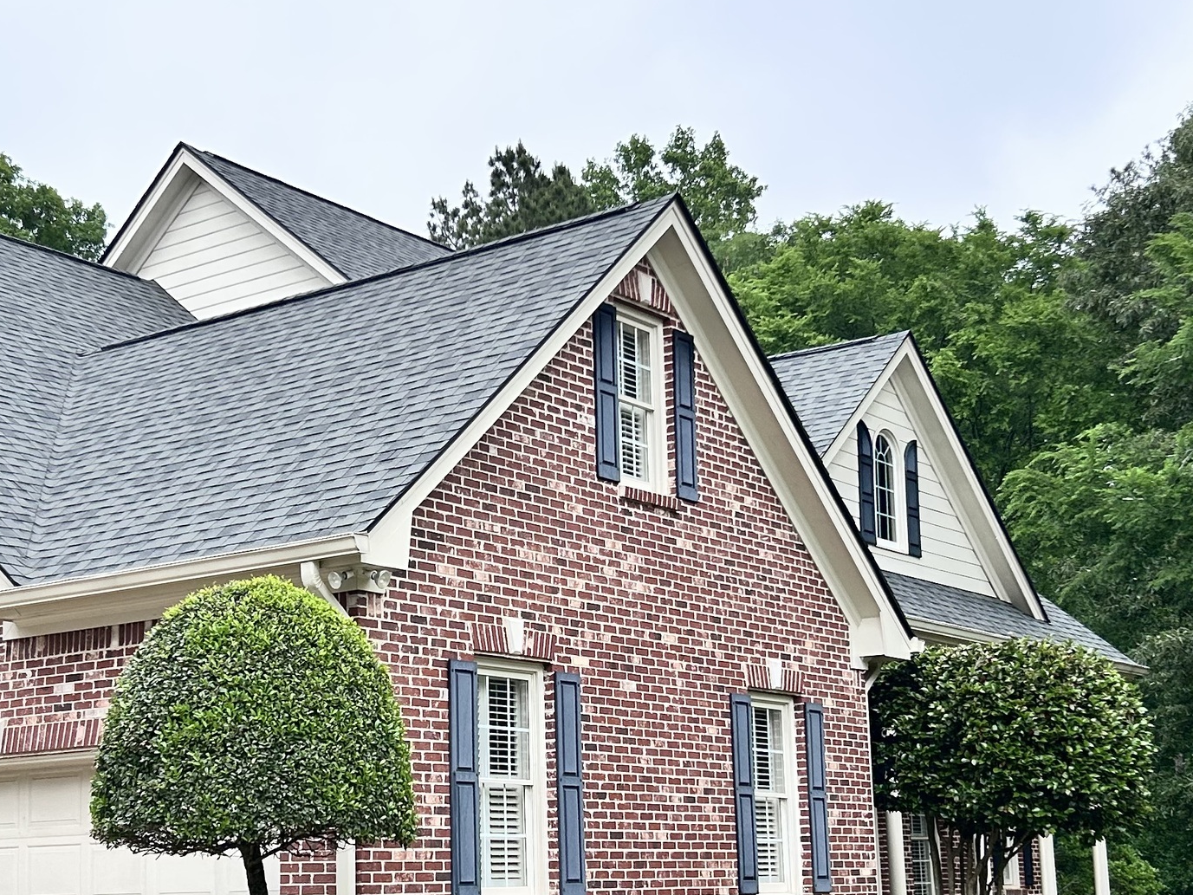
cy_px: 542
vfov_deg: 25.2
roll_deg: +1.2
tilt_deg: +10.5
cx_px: 431
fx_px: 1999
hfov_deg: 33.0
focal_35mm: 58
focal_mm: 5.7
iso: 50
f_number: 1.5
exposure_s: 1/2165
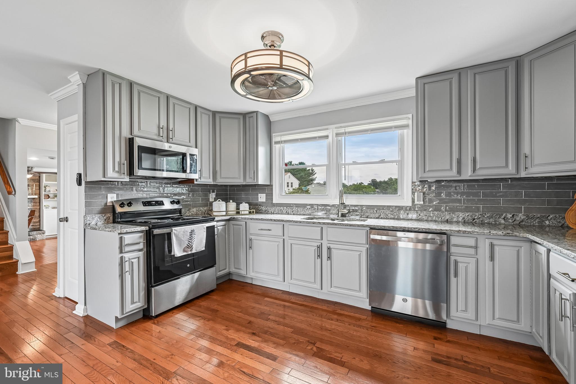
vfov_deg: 81.2
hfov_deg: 104.3
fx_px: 224
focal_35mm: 14
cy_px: 192
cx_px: 288
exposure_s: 1/25
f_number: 8
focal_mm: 14
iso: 100
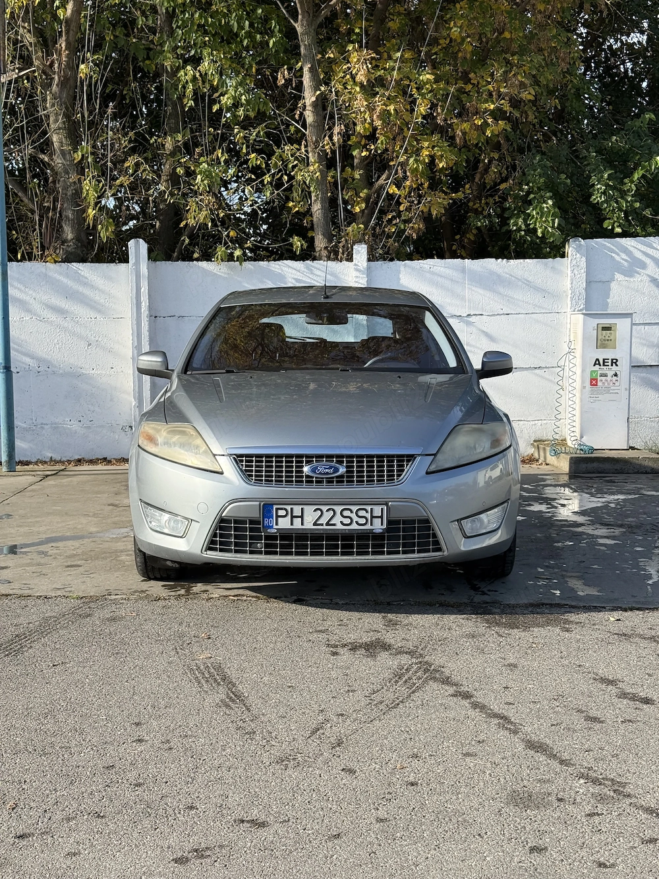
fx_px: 1219
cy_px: 440
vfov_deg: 39.7
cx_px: 330
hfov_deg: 30.3
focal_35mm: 48
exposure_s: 1/2415
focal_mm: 6.76
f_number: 1.78
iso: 64
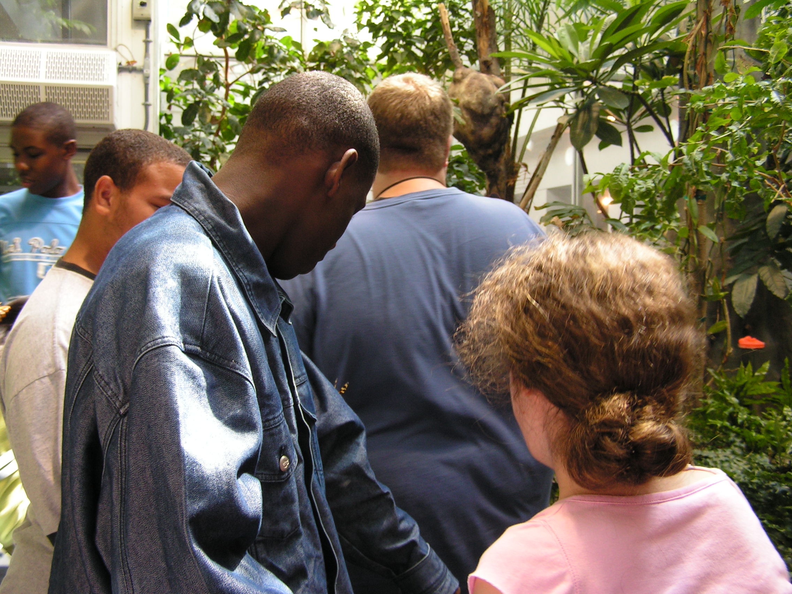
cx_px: 396
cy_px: 297
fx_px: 869
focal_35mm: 38
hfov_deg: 49.0
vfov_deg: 37.7
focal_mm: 6.3
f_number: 2.8
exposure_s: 1/40
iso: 64
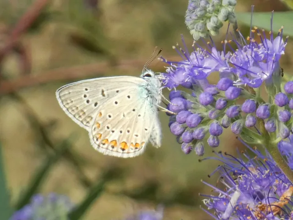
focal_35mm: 484
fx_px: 4097
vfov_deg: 3.1
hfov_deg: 4.1
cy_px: 110
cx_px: 146
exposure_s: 1/100
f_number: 5.6
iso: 400
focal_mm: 86.7
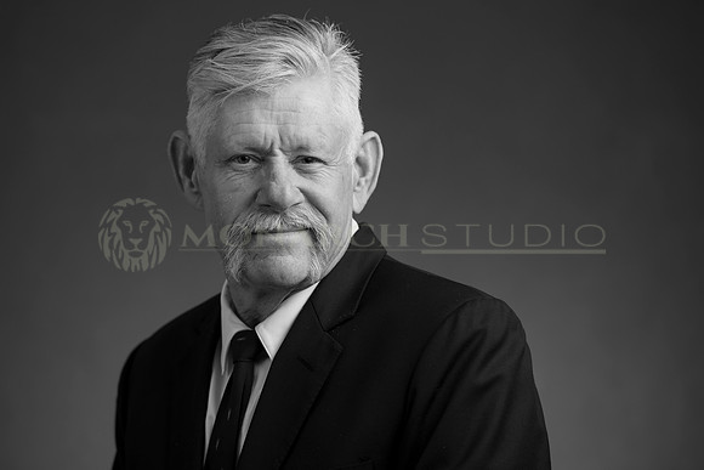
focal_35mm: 216
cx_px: 329
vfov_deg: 6.4
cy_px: 205
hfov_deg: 9.5
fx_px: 4231
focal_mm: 180
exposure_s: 1/200
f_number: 5
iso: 64
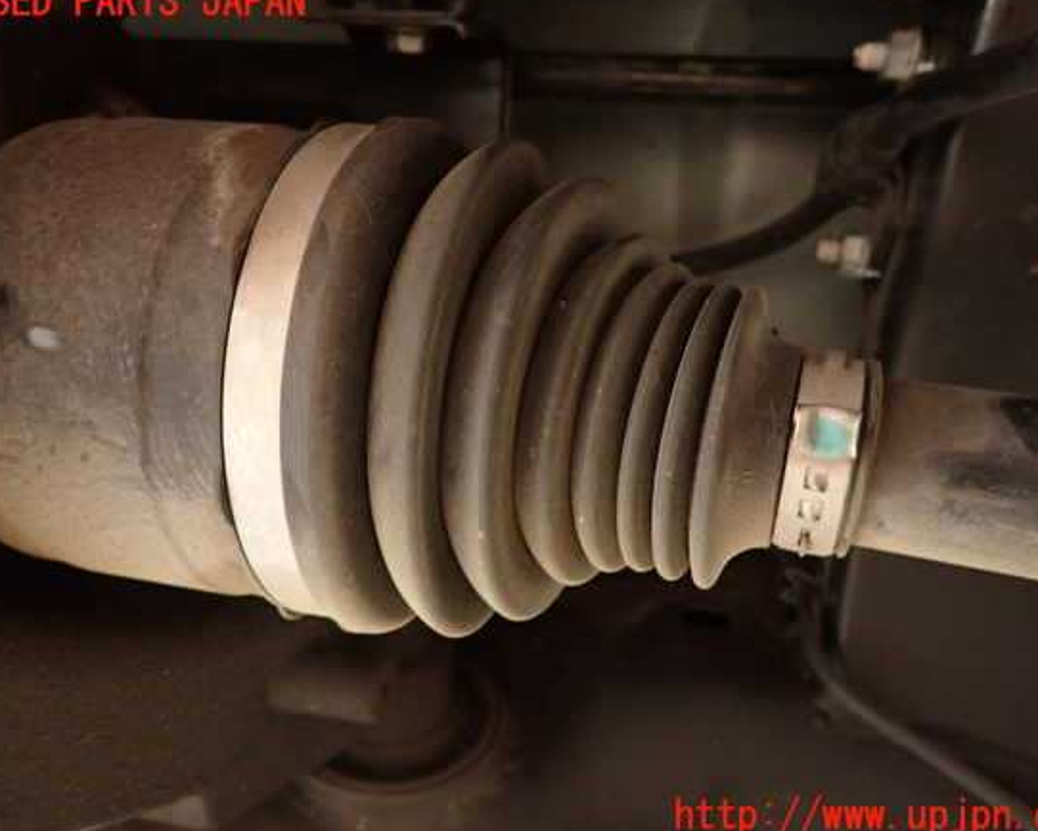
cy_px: 410
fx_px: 830
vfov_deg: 53.2
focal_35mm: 27
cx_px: 532
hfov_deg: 64.0
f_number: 2
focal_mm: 4.5
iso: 500
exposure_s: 1/30
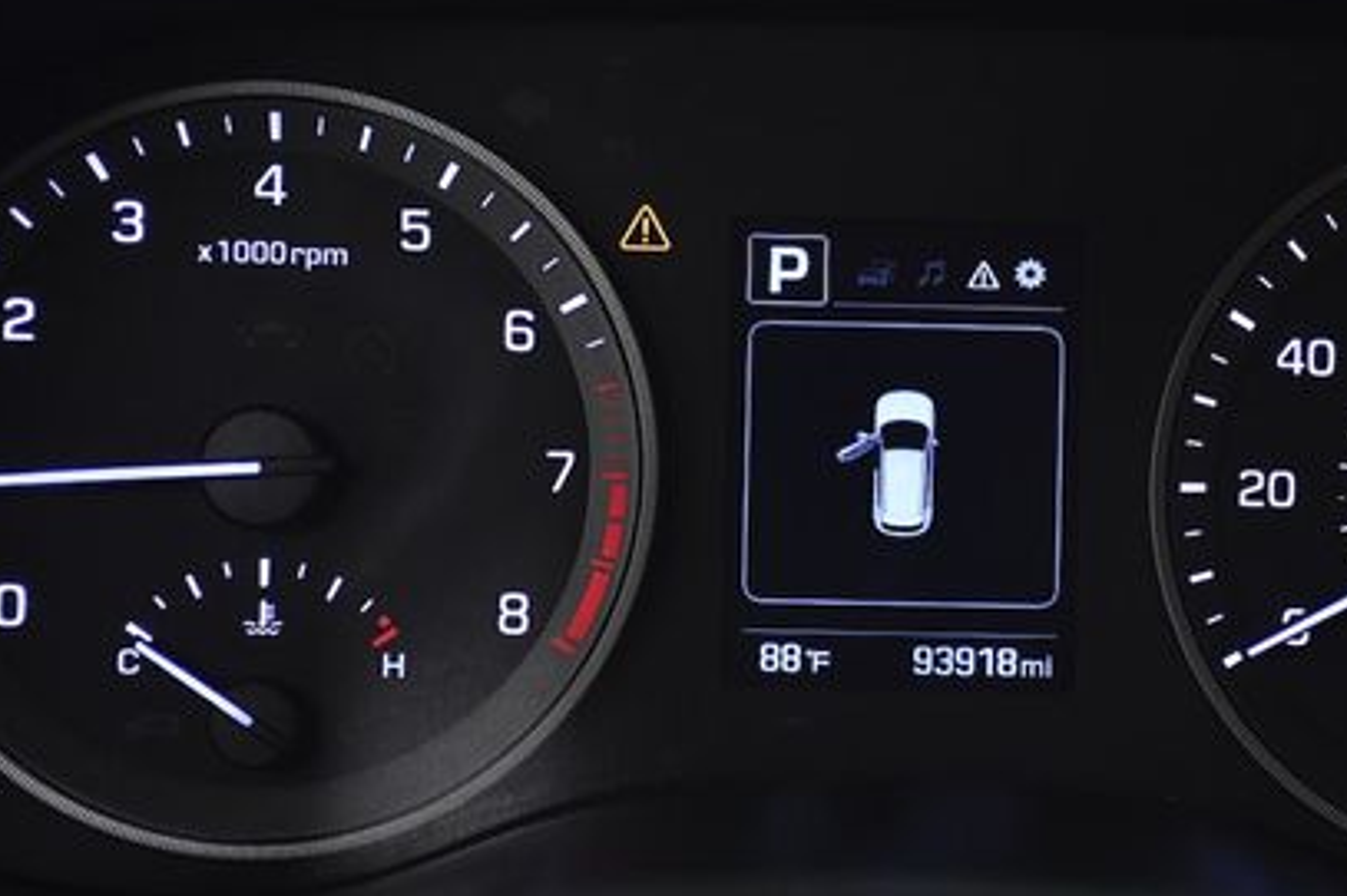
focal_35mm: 118
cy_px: 392
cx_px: 894
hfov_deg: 17.3
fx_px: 4413
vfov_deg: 11.6
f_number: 4.8
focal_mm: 50
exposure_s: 1/160
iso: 1250
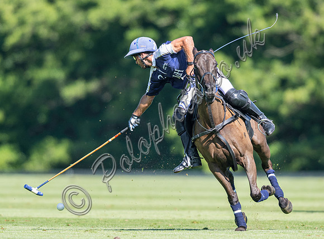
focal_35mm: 877
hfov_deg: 2.3
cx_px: 147
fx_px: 8167
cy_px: 130
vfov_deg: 1.7
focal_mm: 400
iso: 400
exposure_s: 1/2000
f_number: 3.2
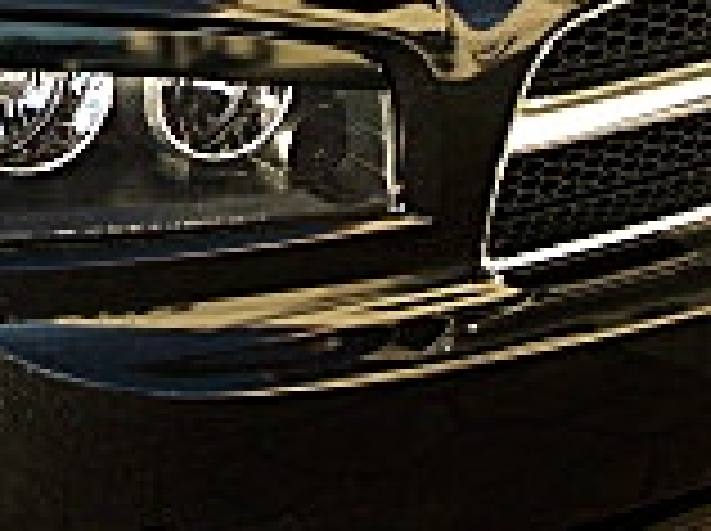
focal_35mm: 146
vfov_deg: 10.1
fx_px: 2994
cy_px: 0
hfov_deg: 13.3
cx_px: -81
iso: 50
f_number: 2.8
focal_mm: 6.3
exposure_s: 1/100
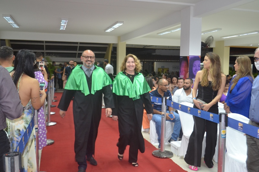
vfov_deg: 40.0
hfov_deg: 57.2
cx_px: 130
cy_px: 86
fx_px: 237
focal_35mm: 33
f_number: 4
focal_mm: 22
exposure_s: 1/60
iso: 1250
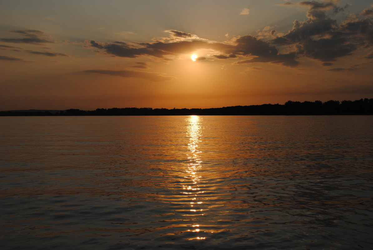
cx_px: 186
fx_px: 545
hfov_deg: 37.8
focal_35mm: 52
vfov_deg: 25.8
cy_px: 125
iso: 100
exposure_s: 1/1000
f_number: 8
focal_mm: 35
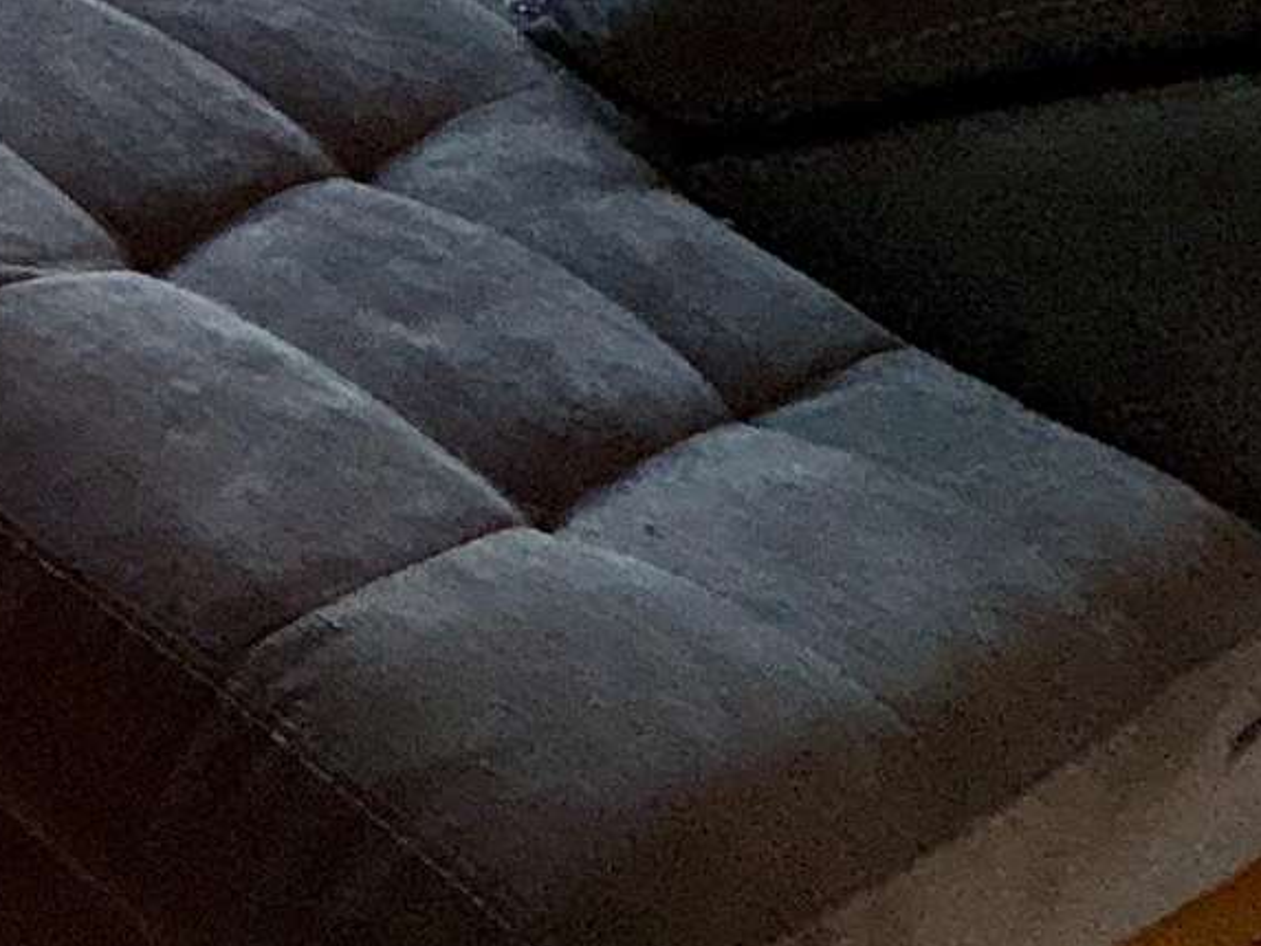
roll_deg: +0.5
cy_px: -427
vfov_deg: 17.8
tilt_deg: -30.8
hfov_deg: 14.5
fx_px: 2733
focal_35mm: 75
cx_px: -1864
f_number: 2.2
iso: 160
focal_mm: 2.22
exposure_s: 1/60
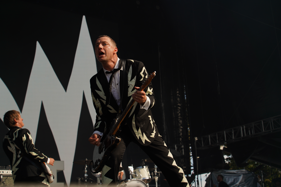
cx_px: 140
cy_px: 94
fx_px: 476
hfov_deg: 32.9
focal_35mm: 61
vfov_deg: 22.3
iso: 100
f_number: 7.1
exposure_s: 1/400
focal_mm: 61
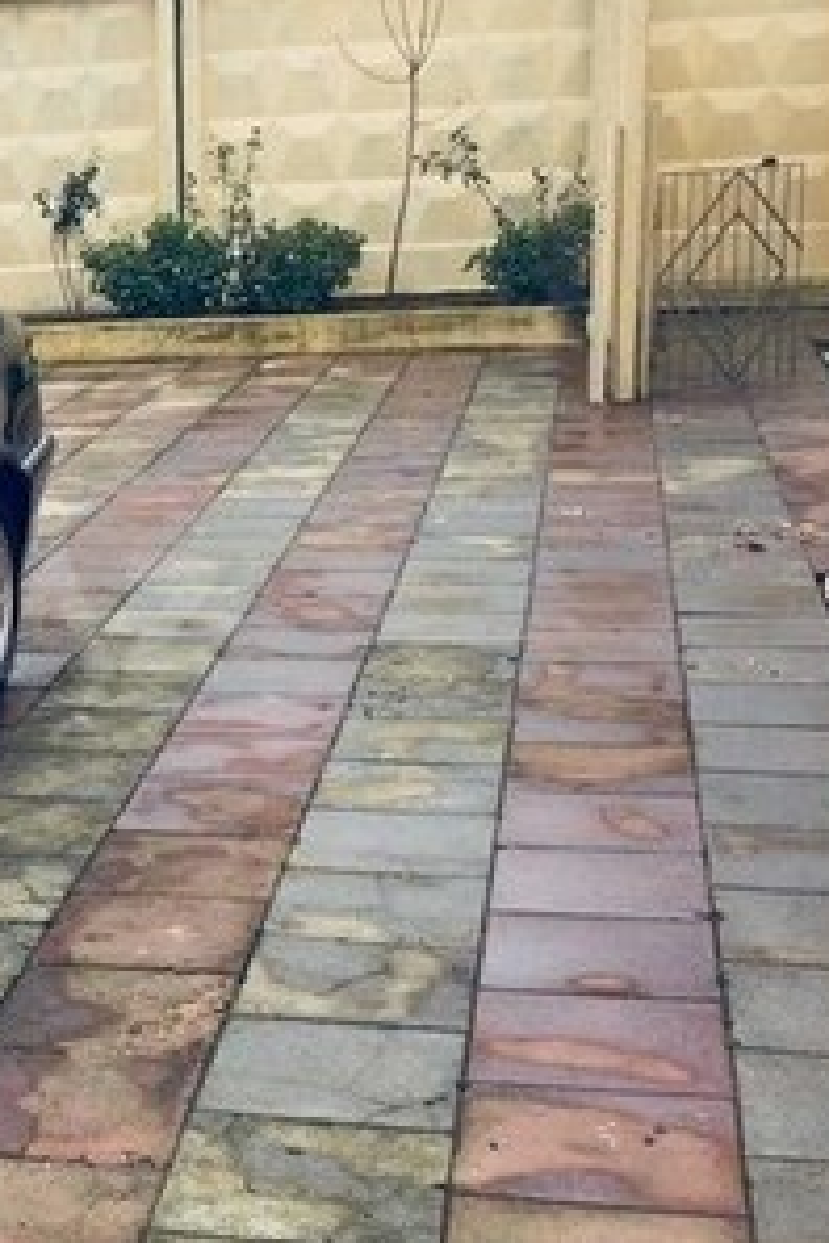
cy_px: 617
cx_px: -209
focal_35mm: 67
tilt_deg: -10.6
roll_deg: +3.5
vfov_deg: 30.1
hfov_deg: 19.0
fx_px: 2314
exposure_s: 1/323
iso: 32
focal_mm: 4.15
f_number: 2.2
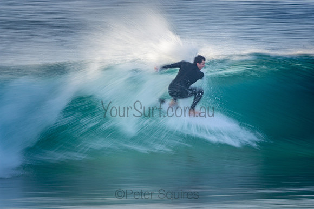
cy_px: 104
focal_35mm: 750
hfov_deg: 2.7
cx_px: 157
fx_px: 6543
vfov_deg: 1.8
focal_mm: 500
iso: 100
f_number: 20
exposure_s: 1/20
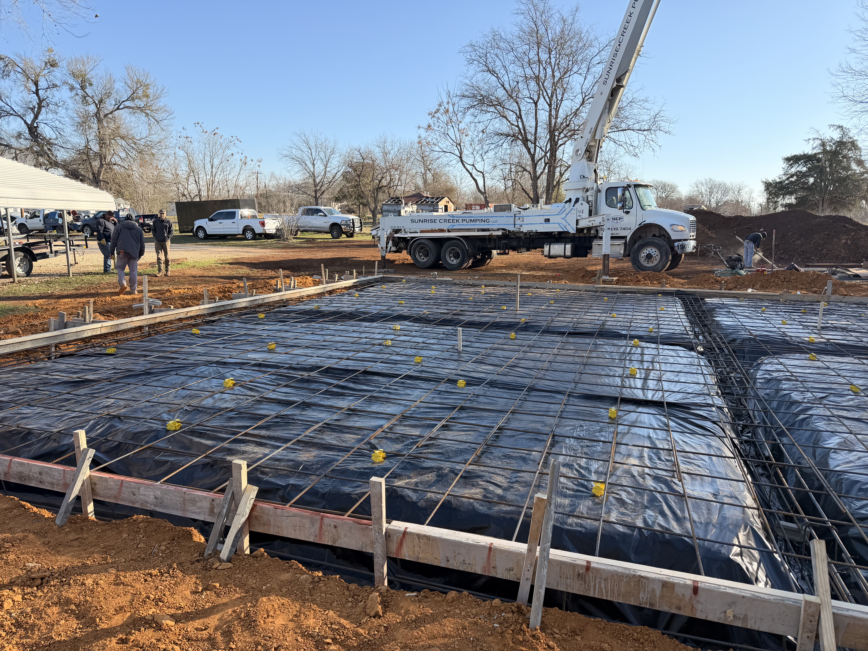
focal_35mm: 24
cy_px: 326
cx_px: 434
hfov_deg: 71.6
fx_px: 602
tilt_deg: -8.8
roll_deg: -0.7
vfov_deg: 56.8
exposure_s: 1/1464
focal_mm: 6.76
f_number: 1.78
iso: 80
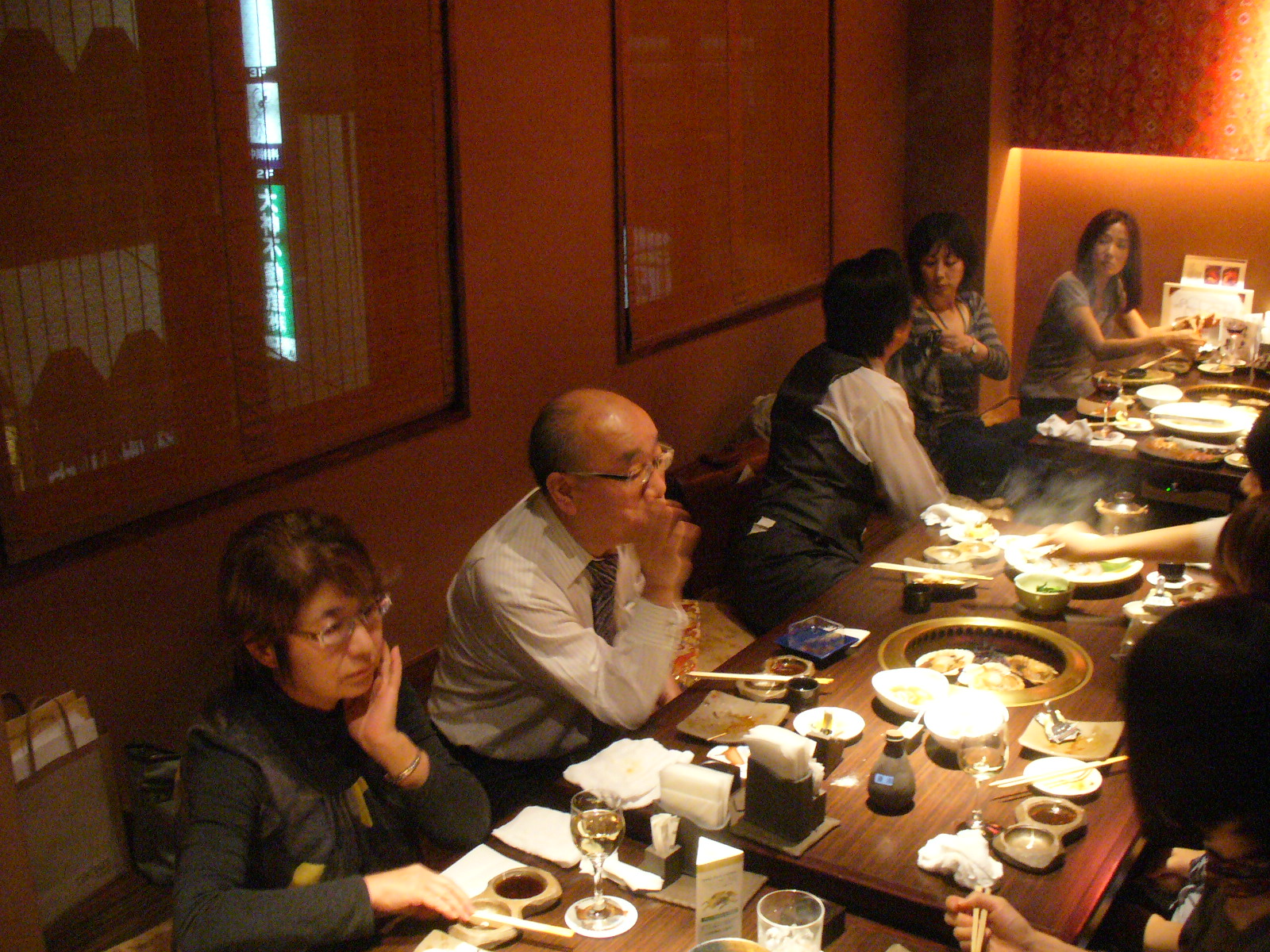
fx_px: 1357
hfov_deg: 50.1
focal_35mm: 37
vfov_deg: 38.7
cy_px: 476
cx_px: 635
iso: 400
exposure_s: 1/8
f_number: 2.8
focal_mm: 6.1
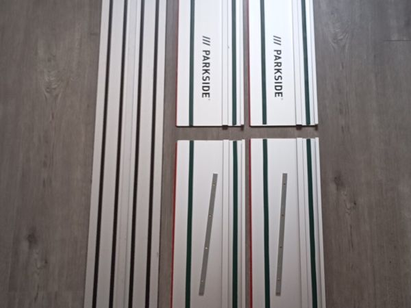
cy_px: 154
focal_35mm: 28
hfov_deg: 63.4
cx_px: 206
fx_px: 332
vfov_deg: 49.7
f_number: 1.8
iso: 1225
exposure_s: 1/25
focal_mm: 4.27
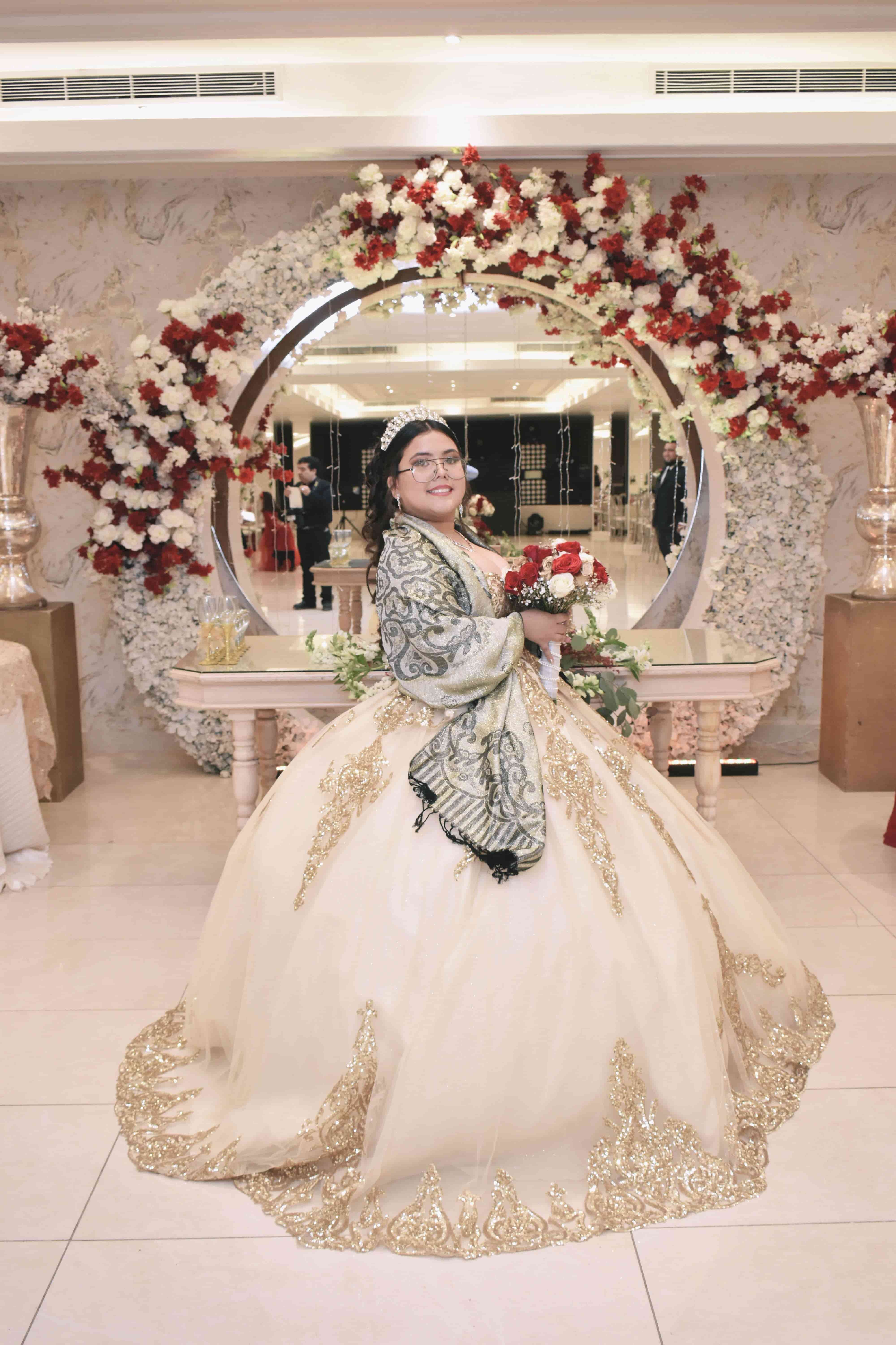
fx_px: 1232
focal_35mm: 33
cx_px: 448
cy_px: 672
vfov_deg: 57.2
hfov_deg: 40.0
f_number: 5
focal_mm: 22
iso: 1600
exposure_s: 1/100
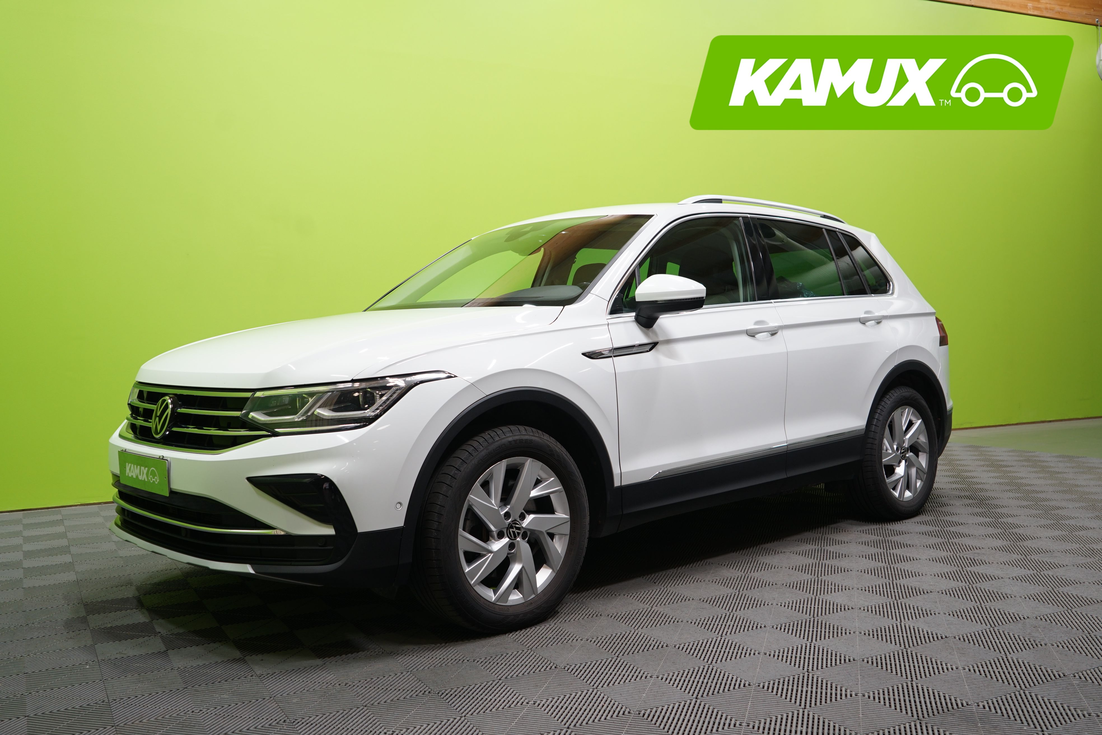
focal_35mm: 31
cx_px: 551
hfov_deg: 60.3
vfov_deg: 42.3
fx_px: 949
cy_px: 368
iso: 320
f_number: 4.5
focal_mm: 31
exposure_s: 1/20
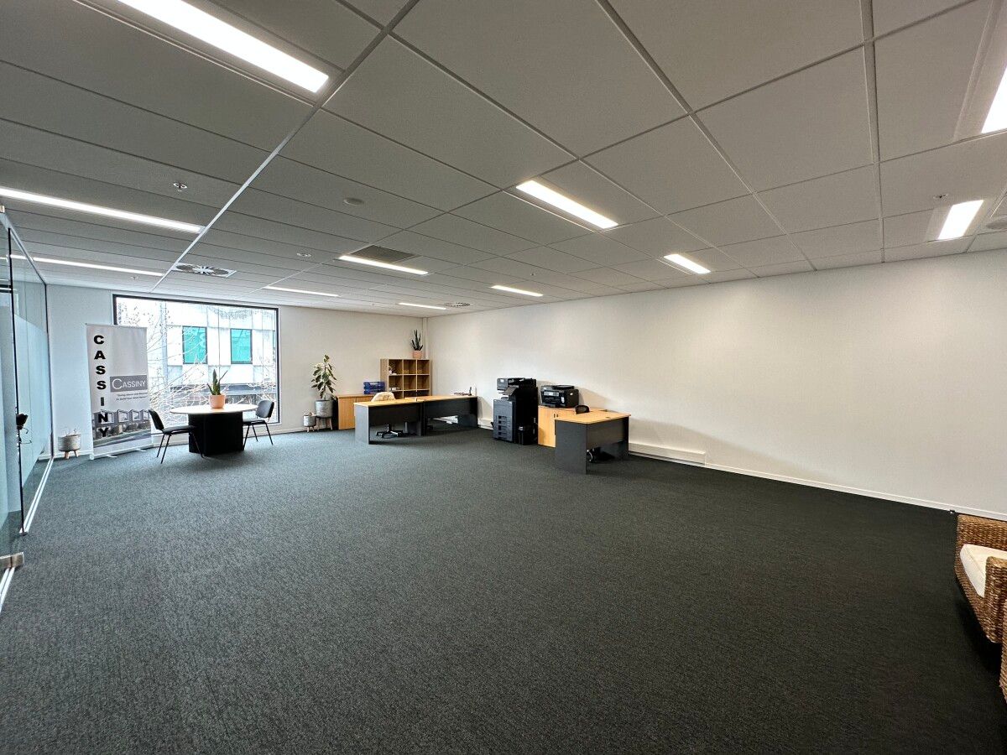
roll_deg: -0.3
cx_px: 504
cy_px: 378
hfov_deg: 102.1
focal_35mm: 14
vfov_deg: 85.7
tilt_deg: -2.0
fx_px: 407
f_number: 2.2
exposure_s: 1/100
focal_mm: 2.22
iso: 100
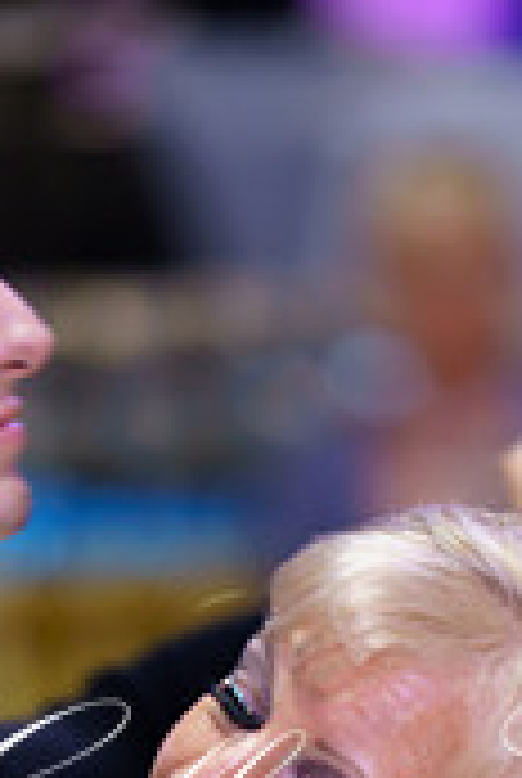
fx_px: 11242
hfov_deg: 2.7
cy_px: 899
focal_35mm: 519
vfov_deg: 4.0
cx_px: 346
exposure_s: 1/125
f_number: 2.8
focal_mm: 200
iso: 640
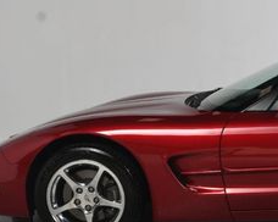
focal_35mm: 79
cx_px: 308
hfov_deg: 22.7
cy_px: 133
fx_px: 649
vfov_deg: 19.4
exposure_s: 1/160
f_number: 9
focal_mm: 20
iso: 100
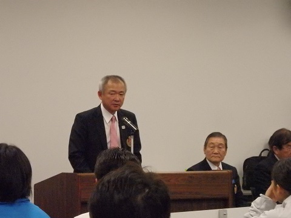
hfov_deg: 10.7
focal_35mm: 185
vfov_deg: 8.0
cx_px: 146
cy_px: 109
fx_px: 1555
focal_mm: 33.2
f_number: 5.8
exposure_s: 1/320
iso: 3200
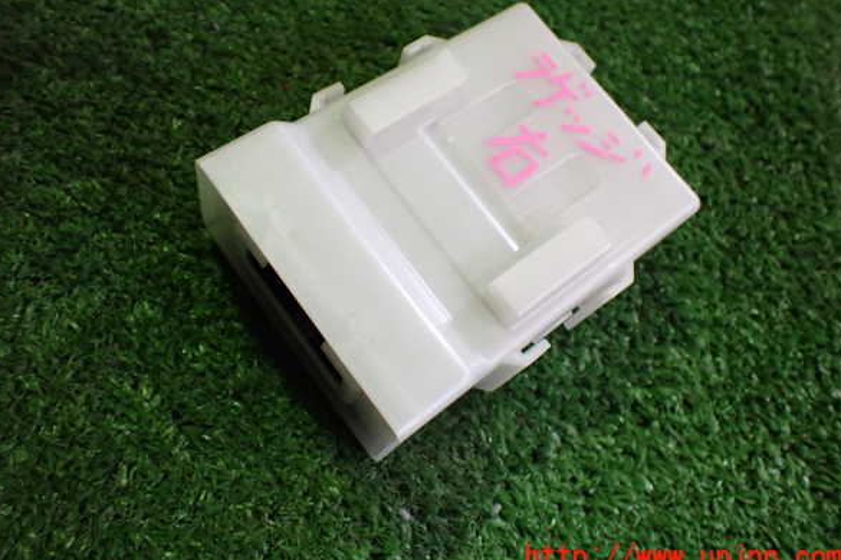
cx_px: 418
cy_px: 253
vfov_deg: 41.1
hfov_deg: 58.7
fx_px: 747
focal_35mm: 32
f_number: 2.3
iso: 640
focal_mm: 5.4
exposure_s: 1/125
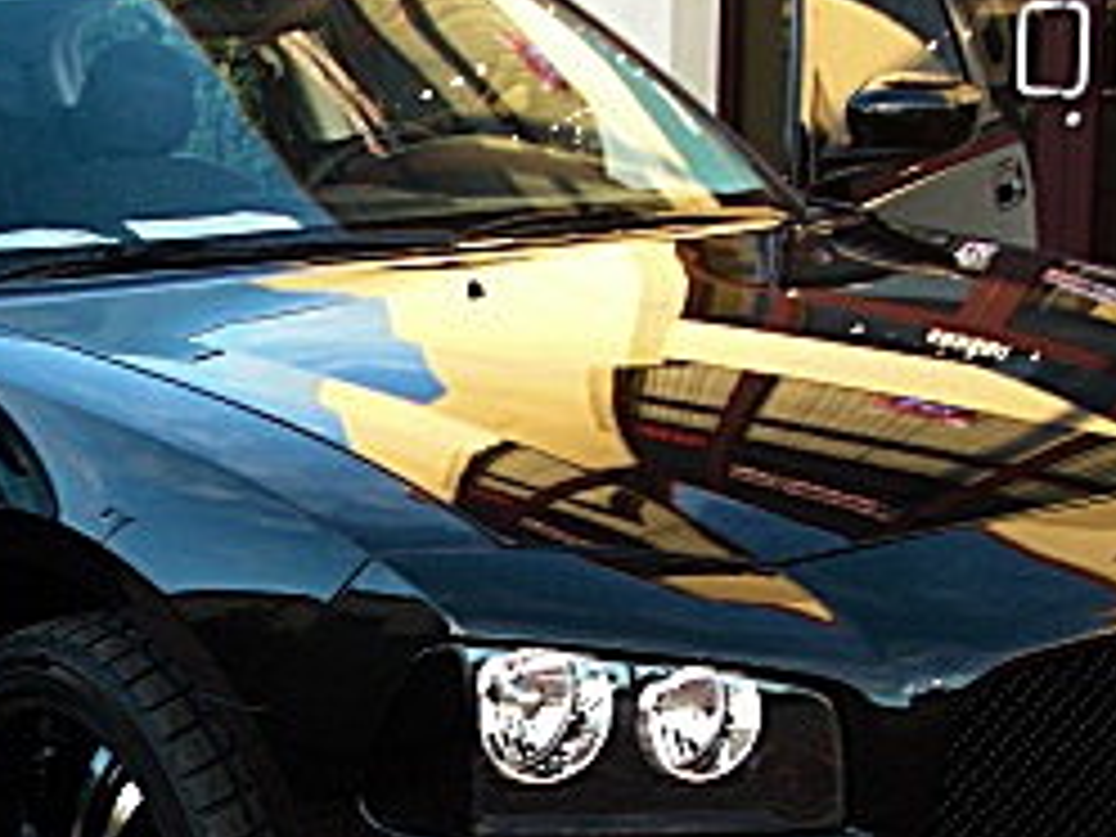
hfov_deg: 20.7
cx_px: 153
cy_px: 621
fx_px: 2998
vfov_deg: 15.8
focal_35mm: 93
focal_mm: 6.3
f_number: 2.8
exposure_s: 1/80
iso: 100
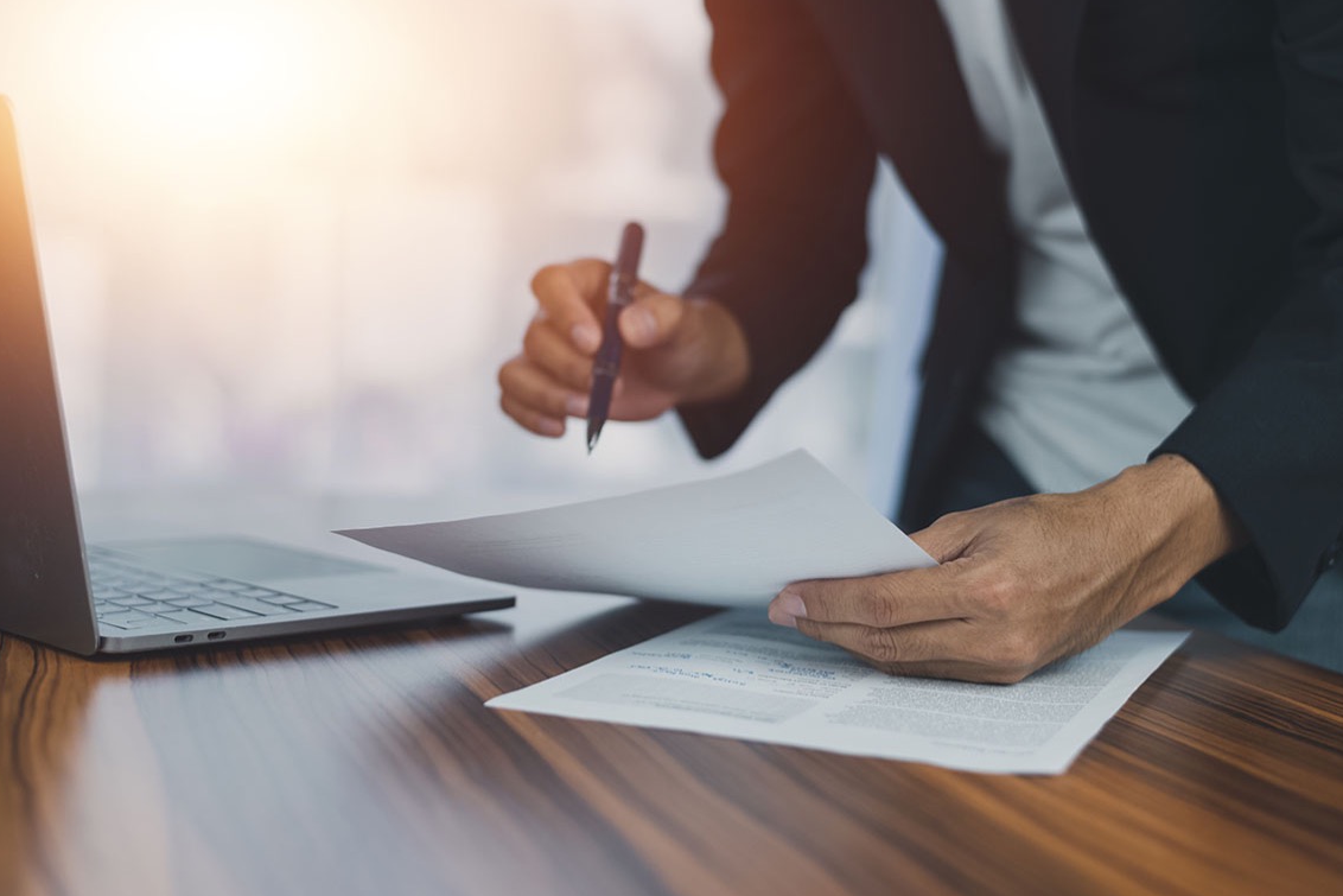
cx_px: 682
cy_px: 432
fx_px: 1977
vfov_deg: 25.5
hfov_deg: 37.5
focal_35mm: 53
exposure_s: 1/250
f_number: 2.8
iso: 200
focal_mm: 50
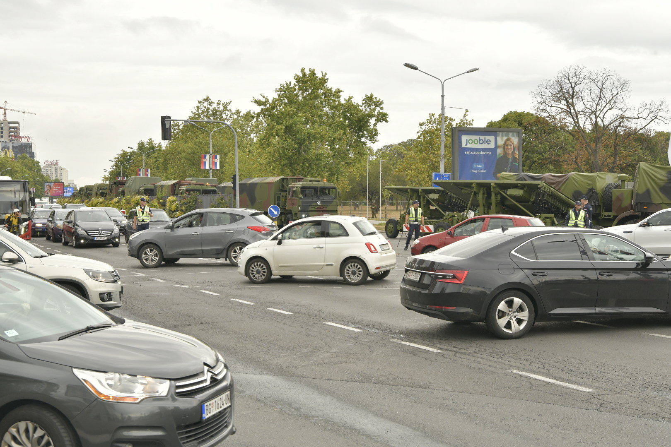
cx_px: 336
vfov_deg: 27.0
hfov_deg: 39.6
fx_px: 932
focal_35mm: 50
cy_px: 224
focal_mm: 50
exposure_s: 1/400
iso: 1000
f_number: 11
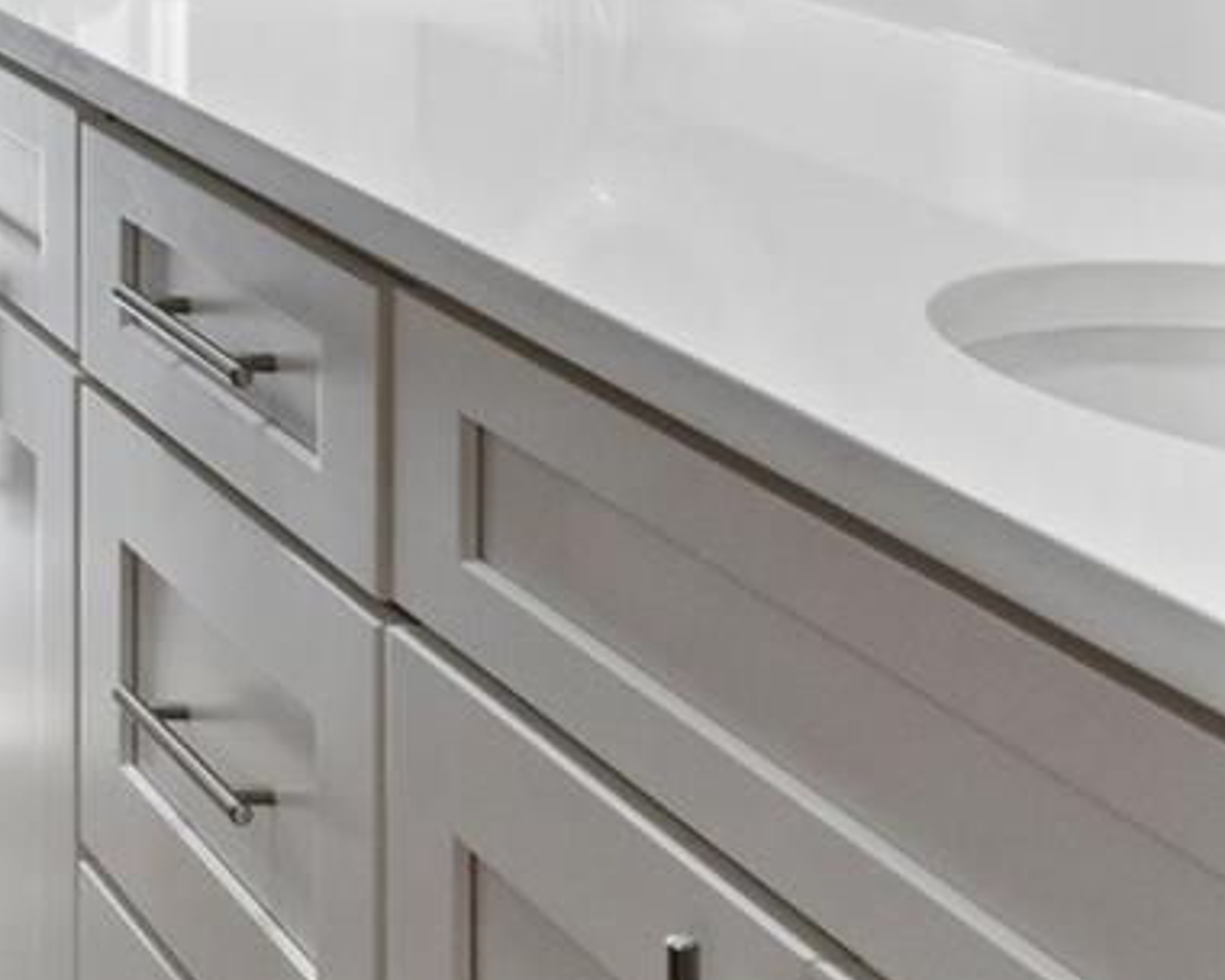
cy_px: -503
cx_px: -1086
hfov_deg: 17.0
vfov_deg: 15.8
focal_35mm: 89
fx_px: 3226
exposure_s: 1/3
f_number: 8
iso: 320
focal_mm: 15
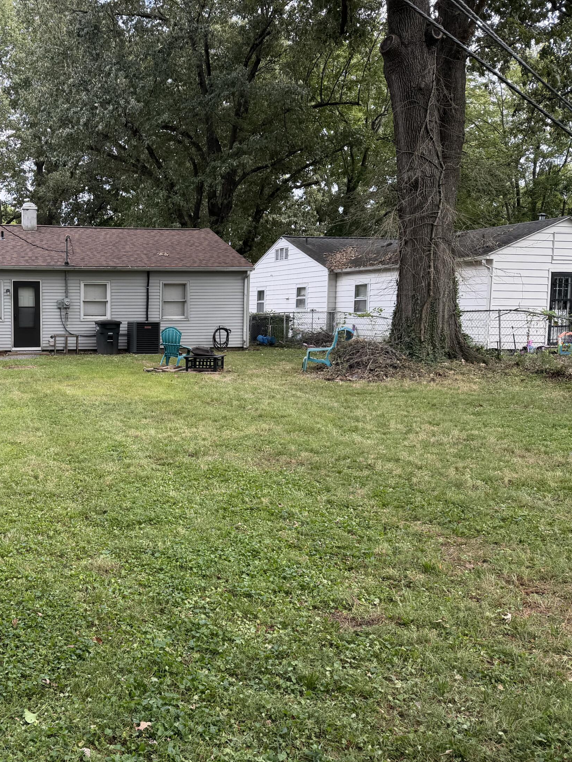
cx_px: 79
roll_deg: +0.6
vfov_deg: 55.4
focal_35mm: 33
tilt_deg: -6.0
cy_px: 382
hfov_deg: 40.3
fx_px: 727
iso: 100
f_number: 1.78
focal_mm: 6.76
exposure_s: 1/702
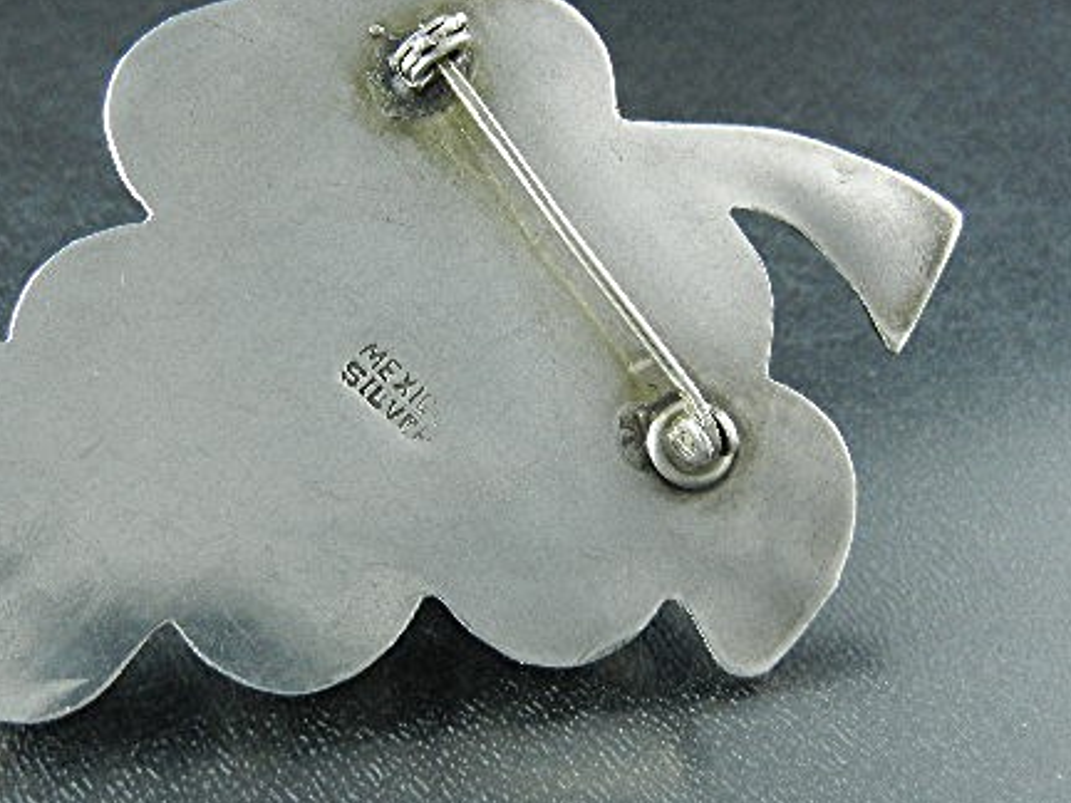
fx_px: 2382
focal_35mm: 77
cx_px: 456
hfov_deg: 25.3
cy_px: 382
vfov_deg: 19.1
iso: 400
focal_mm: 9.3
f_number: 3.9
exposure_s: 1/19.4
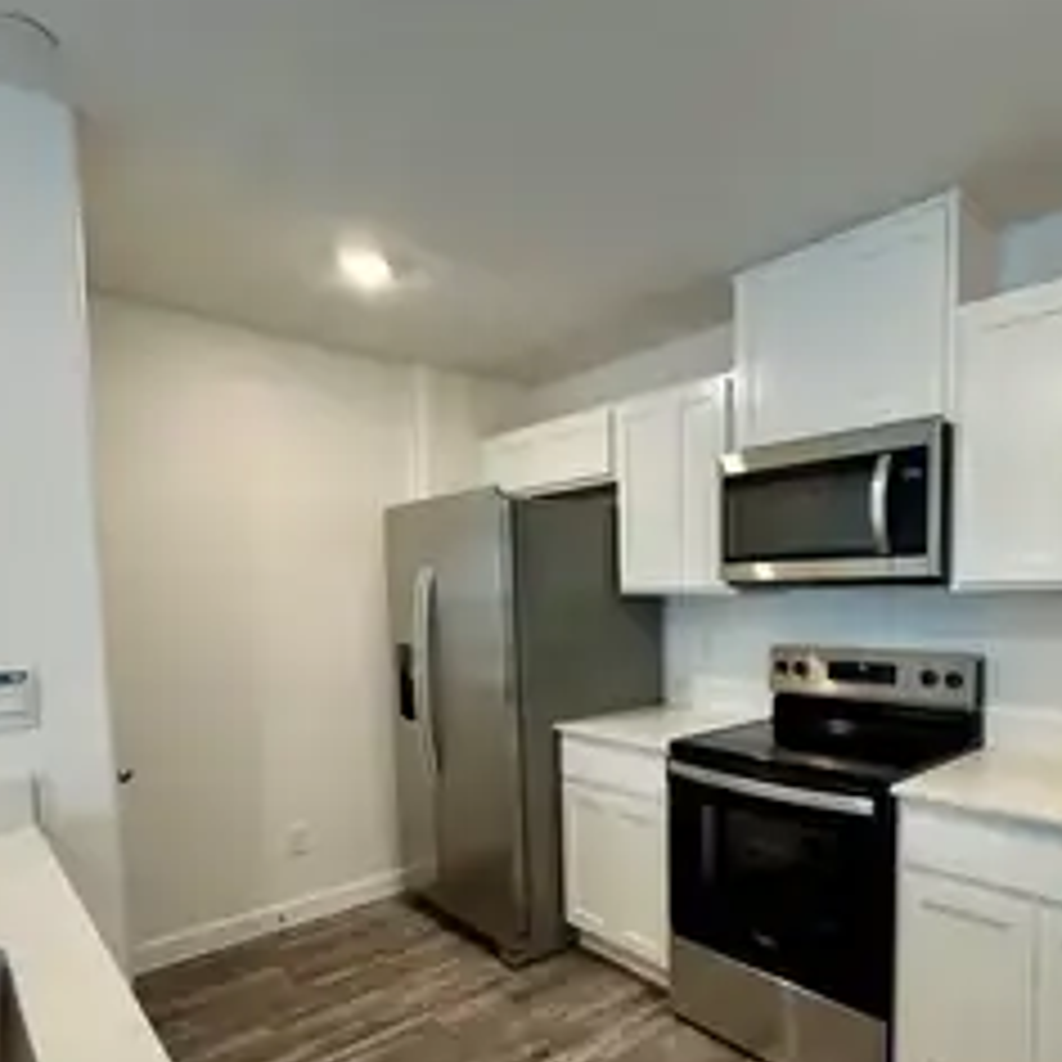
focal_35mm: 21
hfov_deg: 70.4
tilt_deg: -4.9
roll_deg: +0.2
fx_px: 729
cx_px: 693
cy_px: 652
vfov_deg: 71.2
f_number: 2.2
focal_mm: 2.22
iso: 200
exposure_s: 1/60
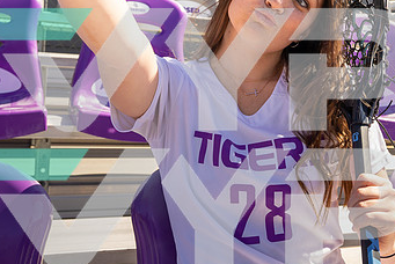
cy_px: 70
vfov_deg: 26.2
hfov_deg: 38.4
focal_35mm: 51
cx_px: 266
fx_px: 560
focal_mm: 30
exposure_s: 1/125
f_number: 8
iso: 100
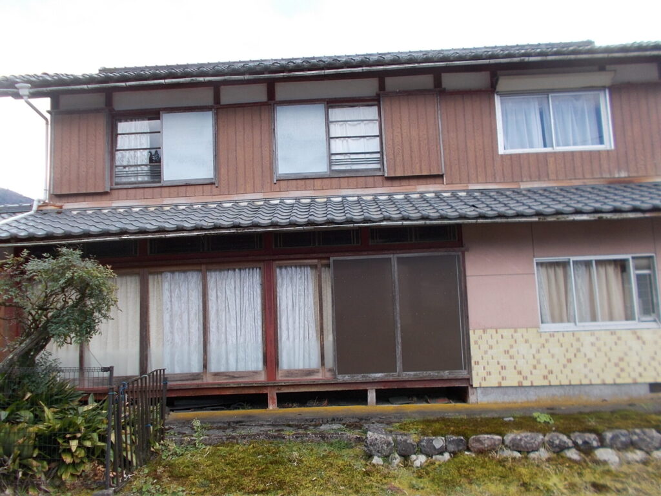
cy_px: 248
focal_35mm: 26
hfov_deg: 67.3
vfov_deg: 53.1
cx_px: 330
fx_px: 496
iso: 80
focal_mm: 4.6
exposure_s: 1/200
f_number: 3.2
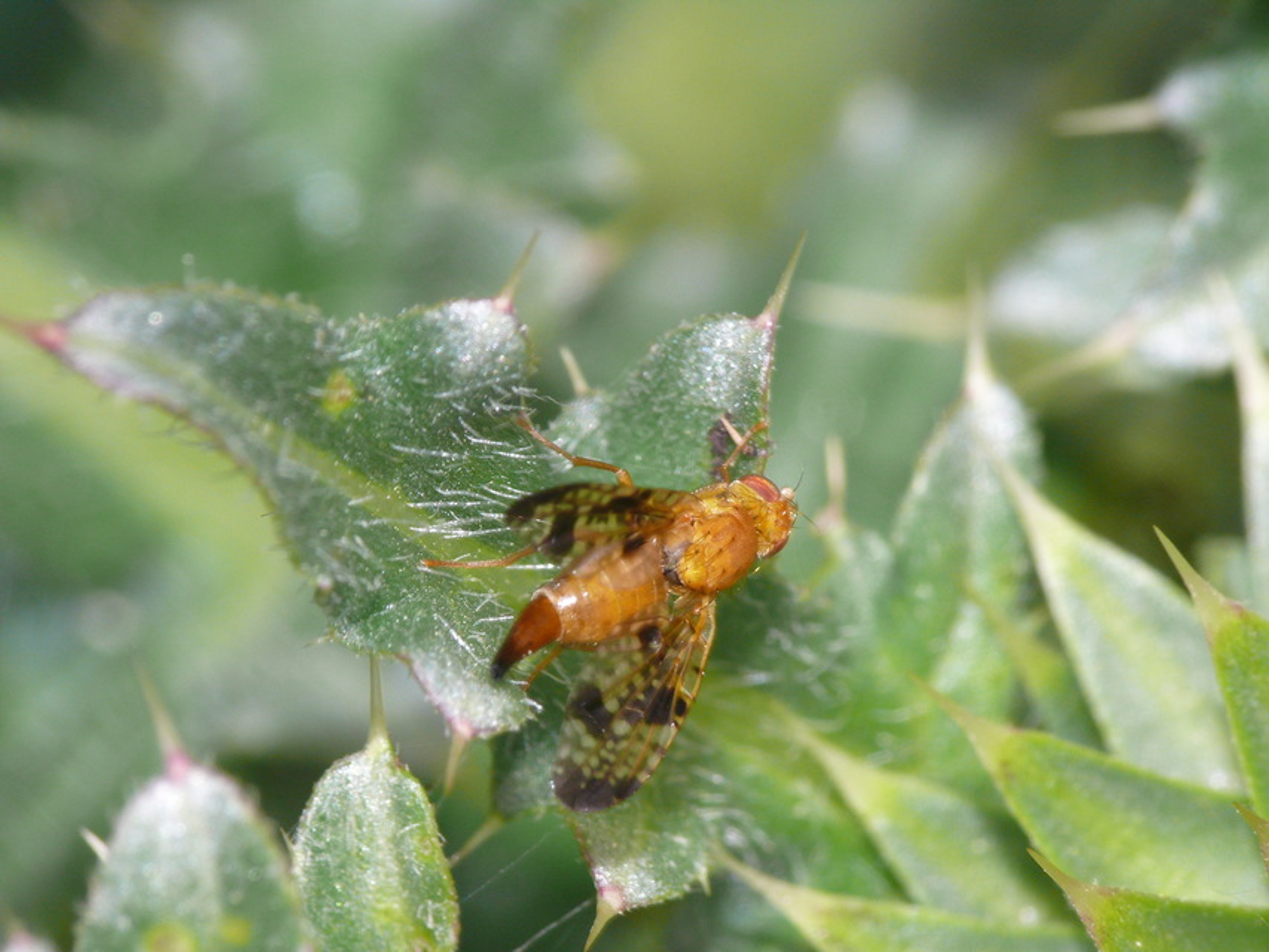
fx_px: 11366
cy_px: 476
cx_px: 634
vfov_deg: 4.8
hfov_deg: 6.4
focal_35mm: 310
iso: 200
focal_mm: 65.5
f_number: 9
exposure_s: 1/125
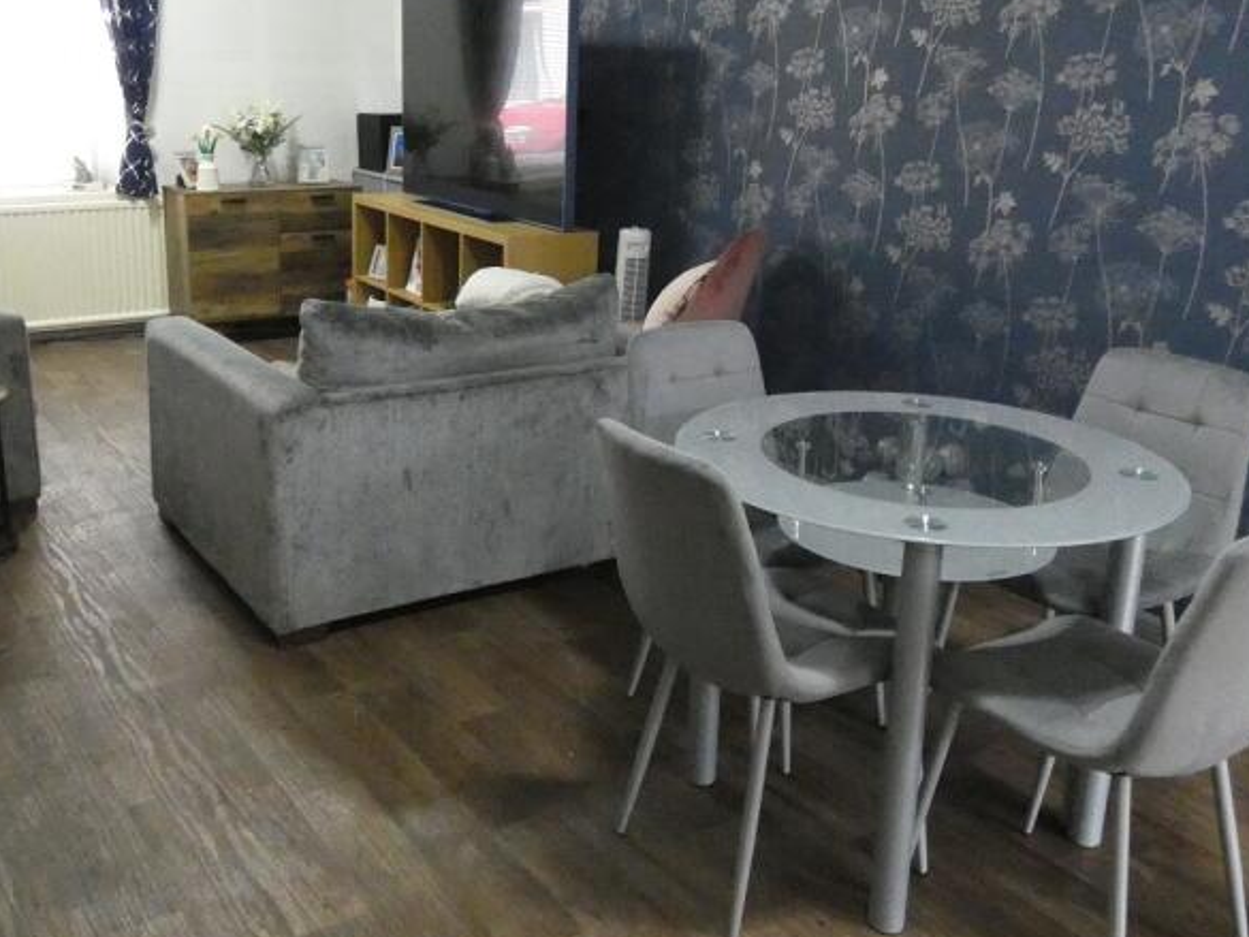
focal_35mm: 35
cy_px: 388
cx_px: 525
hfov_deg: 52.4
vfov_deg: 40.6
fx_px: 1263
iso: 1600
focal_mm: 3.6
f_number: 2.8
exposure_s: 1/40
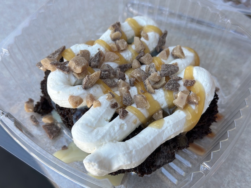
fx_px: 348
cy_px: 94
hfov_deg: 39.7
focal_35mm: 48
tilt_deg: -57.1
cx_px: 126
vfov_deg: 30.3
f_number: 1.78
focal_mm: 6.86
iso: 80
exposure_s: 1/535
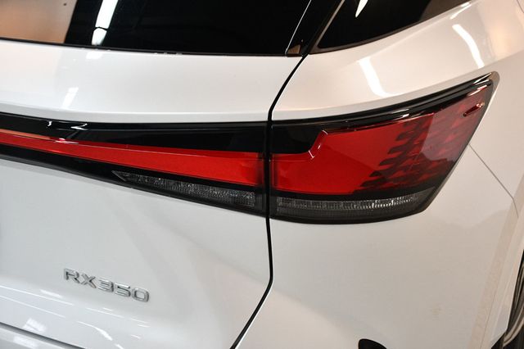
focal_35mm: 45
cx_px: 262
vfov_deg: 29.8
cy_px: 174
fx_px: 655
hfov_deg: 43.6
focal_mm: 30
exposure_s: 1/125
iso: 1800
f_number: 4
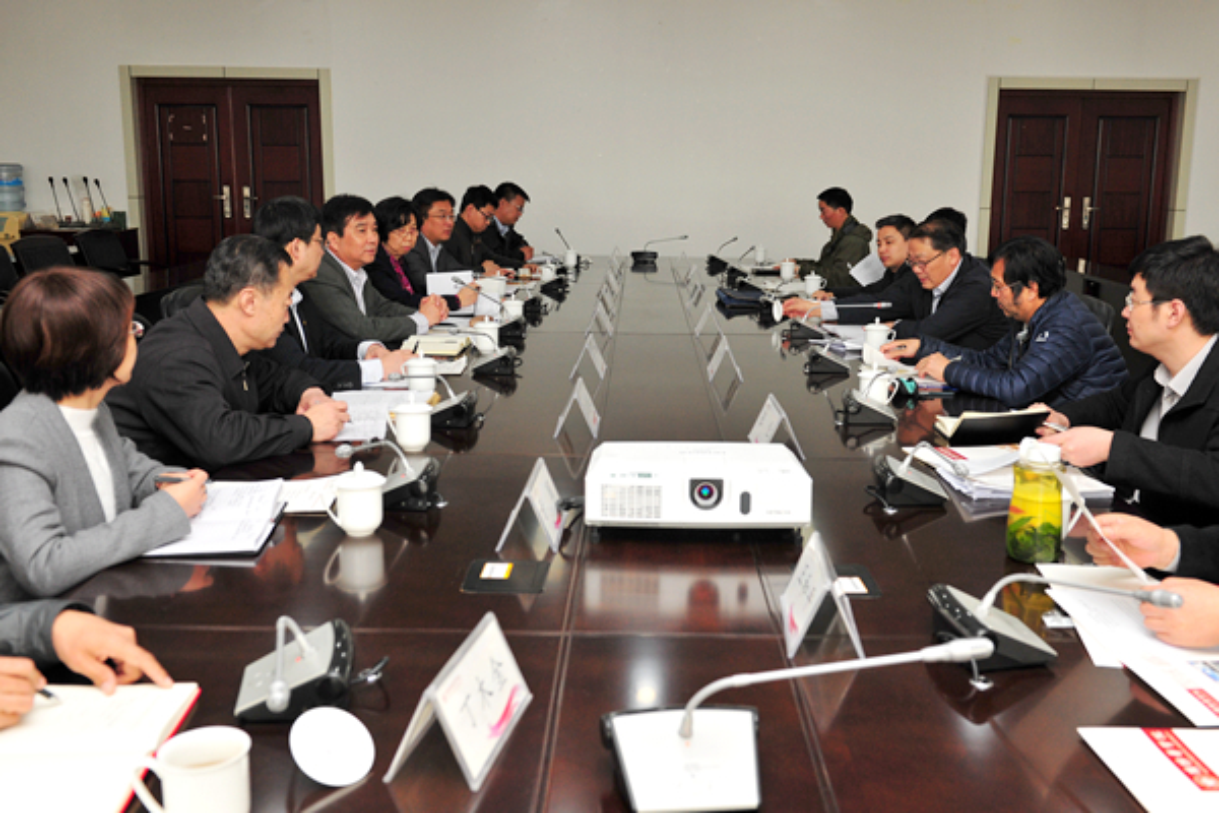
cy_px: 406
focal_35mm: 32
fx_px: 1083
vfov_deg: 41.1
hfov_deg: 58.7
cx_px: 610
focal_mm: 32
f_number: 4.5
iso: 800
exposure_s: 1/125
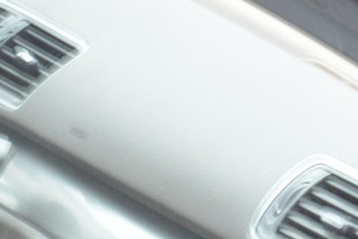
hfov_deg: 4.7
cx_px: -274
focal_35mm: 437
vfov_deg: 3.1
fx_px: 4350
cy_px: 508
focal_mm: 30
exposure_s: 1/5
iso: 160
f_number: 5
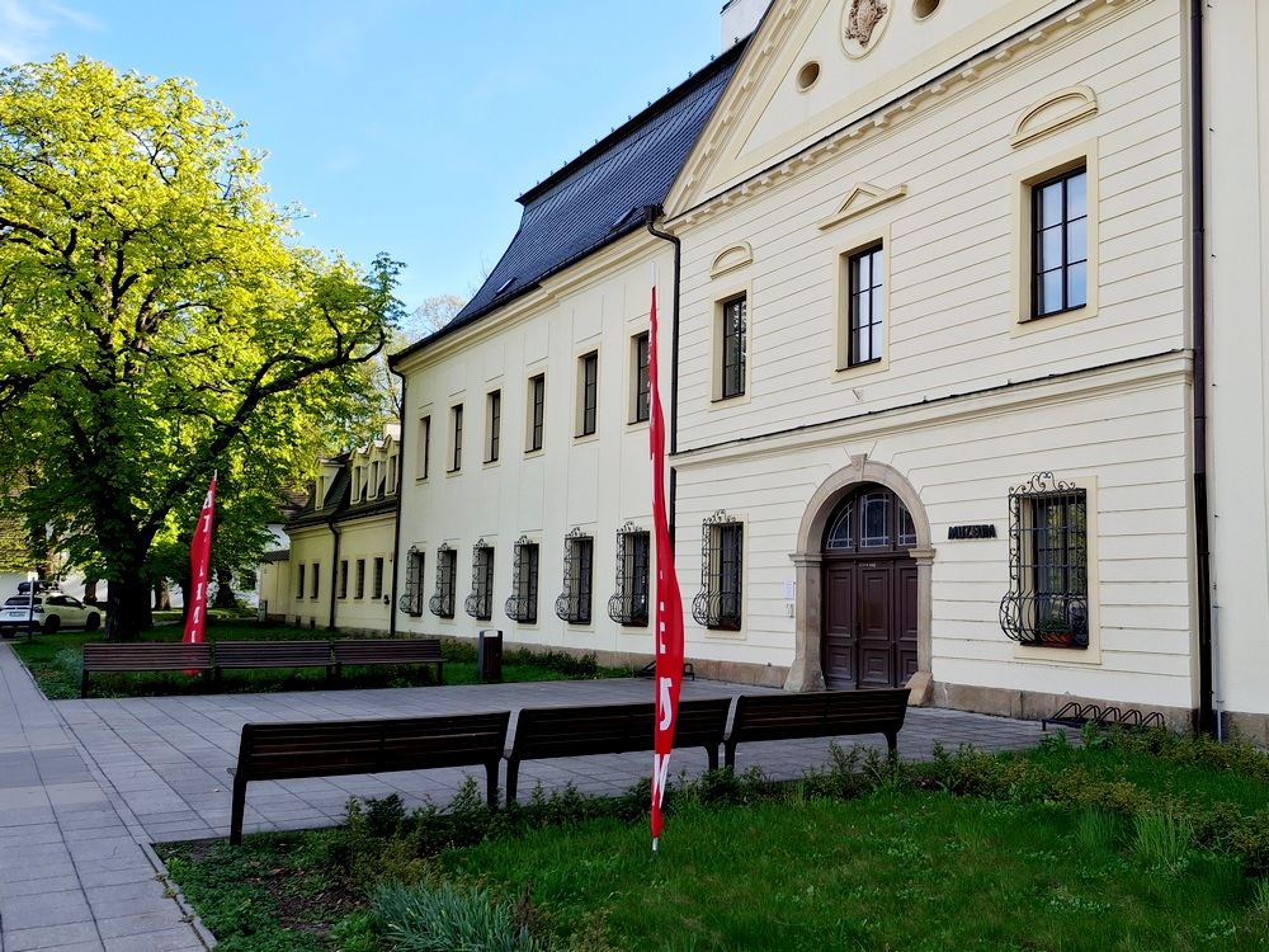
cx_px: 634
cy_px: 476
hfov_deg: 69.4
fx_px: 916
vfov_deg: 54.9
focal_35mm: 25
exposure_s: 1/747
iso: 32
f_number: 1.8
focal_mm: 4.69
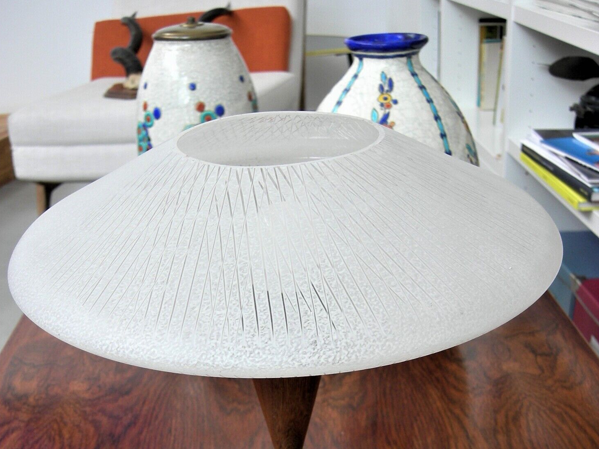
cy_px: 367
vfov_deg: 28.9
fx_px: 848
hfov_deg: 38.9
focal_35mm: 49
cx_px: 300
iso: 64
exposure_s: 1/27.1
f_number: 2.7
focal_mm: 7.5
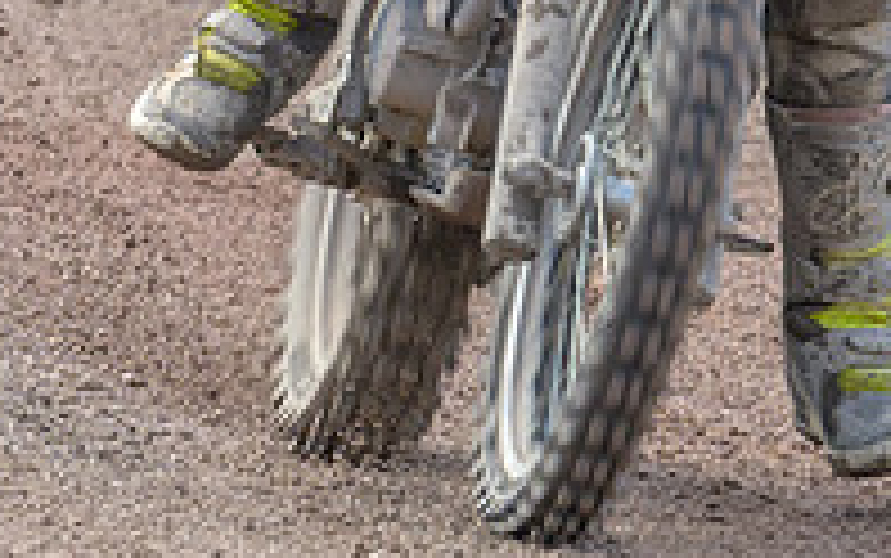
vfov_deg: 0.6
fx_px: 56003
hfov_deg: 0.9
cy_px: -331
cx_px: 491
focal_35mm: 2305
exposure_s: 1/500
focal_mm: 370
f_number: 6
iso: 800
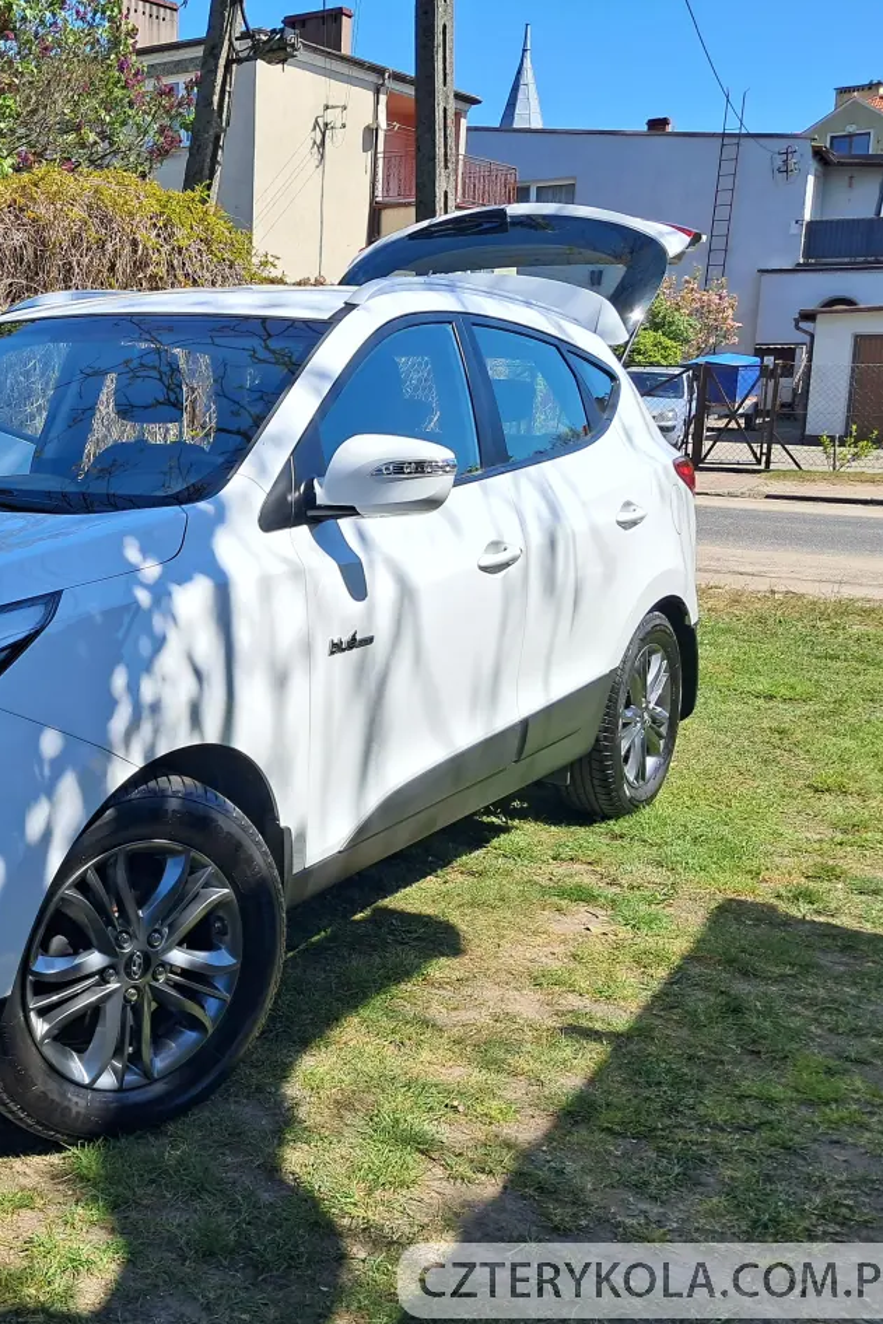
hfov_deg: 32.9
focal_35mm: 38
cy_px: 669
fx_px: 1397
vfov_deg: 50.7
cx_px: 50
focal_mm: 4
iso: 50
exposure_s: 1/612
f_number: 1.8
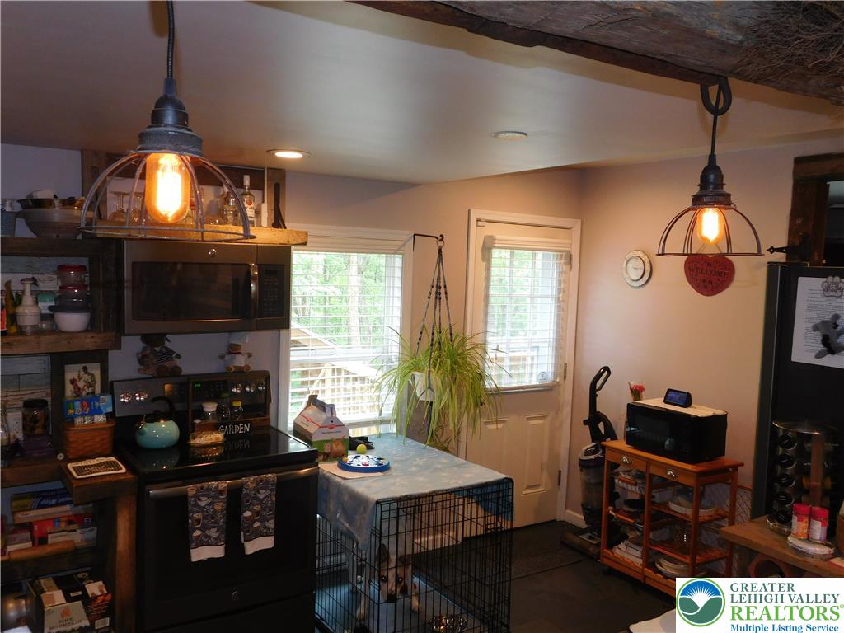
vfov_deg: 46.8
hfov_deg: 60.0
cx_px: 422
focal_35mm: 30
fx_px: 731
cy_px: 316
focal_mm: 5.3
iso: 200
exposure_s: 1/30
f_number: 3.2
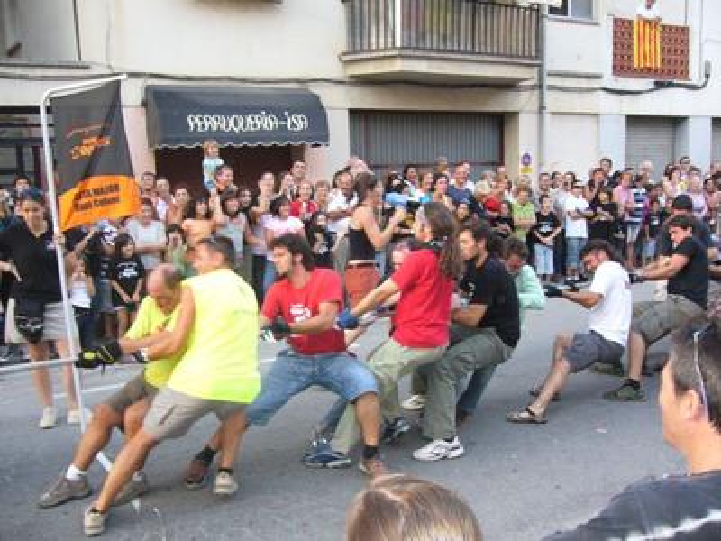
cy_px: 270
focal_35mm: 35
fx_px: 729
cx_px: 360
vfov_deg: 40.7
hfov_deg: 52.6
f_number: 2.8
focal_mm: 5.8
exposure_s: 1/60
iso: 320
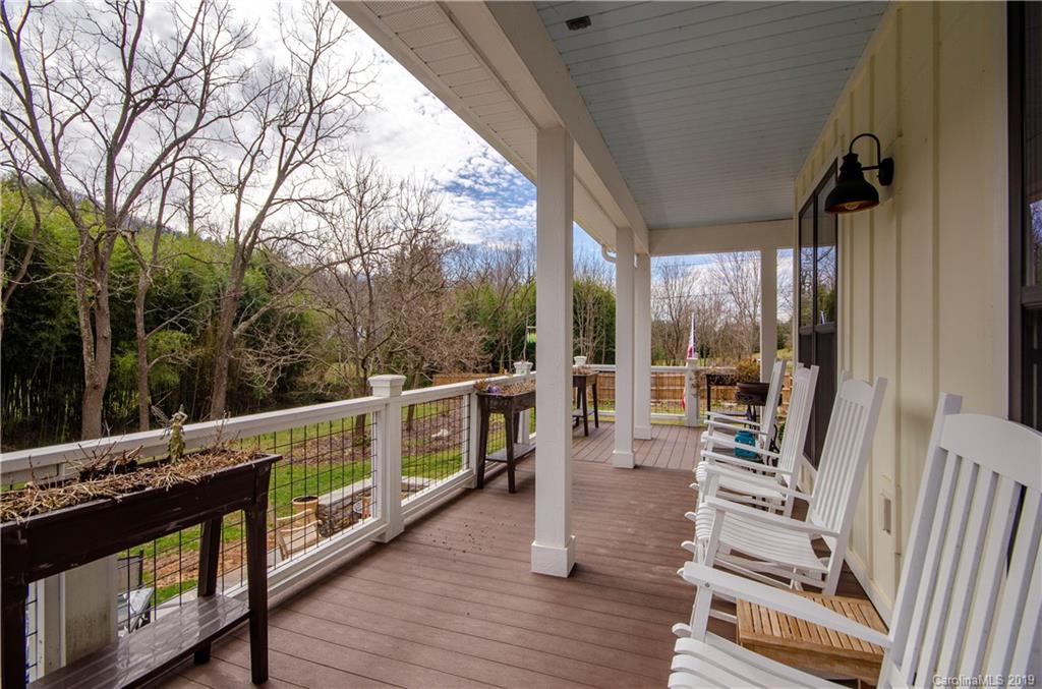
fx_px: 476
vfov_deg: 71.7
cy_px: 344
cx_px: 521
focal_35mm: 16
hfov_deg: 95.1
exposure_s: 1/160
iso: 100
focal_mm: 11
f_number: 10
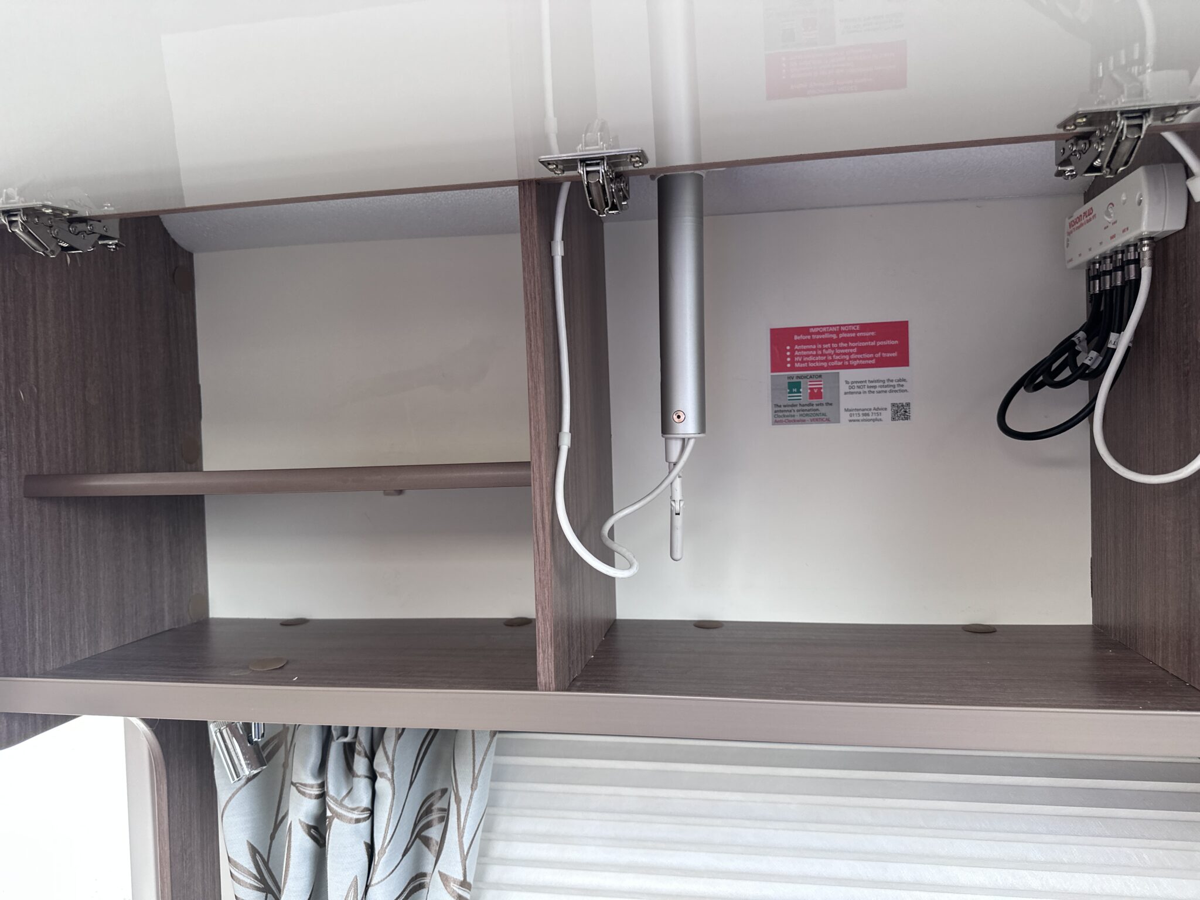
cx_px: 600
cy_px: 450
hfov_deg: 71.6
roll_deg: +1.7
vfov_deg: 56.8
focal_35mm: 24
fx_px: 832
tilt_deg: +0.9
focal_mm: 6.86
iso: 125
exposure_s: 1/121
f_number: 1.78
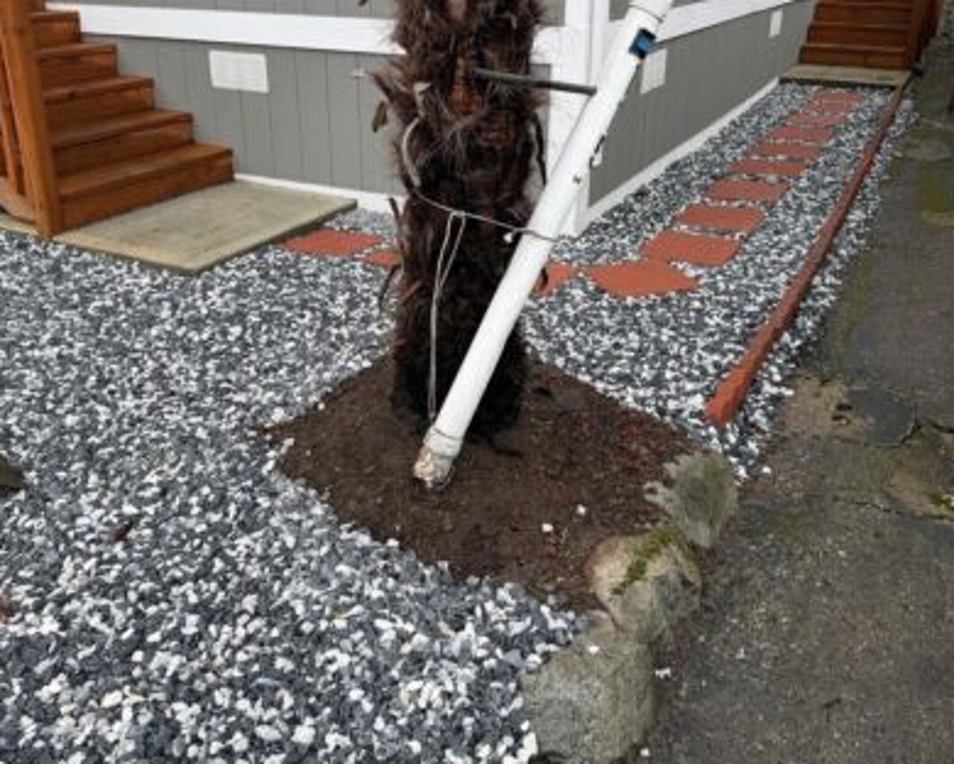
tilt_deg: -22.7
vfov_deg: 45.7
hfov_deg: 55.7
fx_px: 904
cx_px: 472
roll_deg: +0.9
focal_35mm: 32
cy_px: 334
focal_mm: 6.76
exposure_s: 1/532
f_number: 1.78
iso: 80
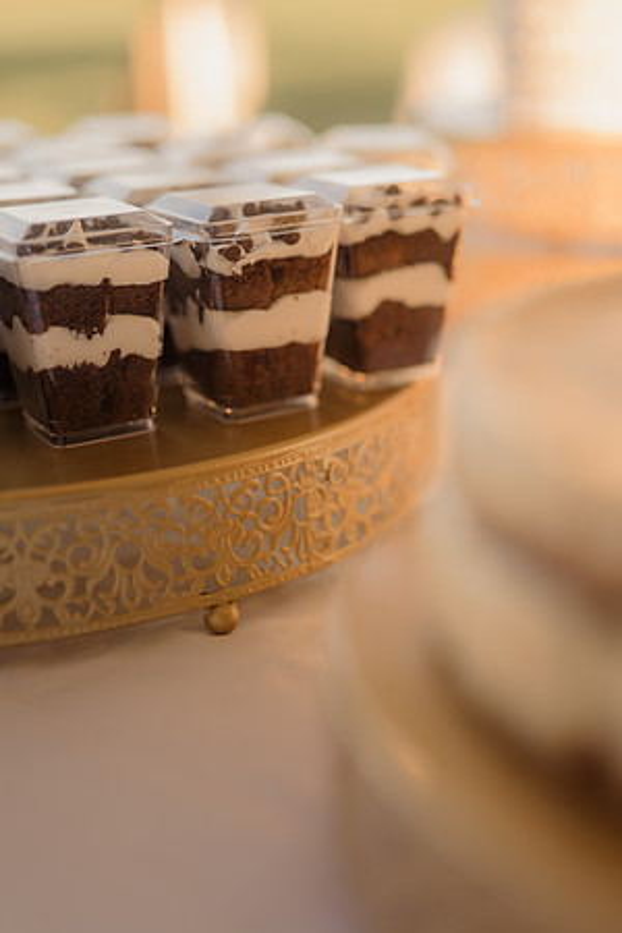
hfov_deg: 27.0
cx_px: 311
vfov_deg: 39.6
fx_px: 1296
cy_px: 466
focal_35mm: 50
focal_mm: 50
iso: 200
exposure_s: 1/500
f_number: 2.8
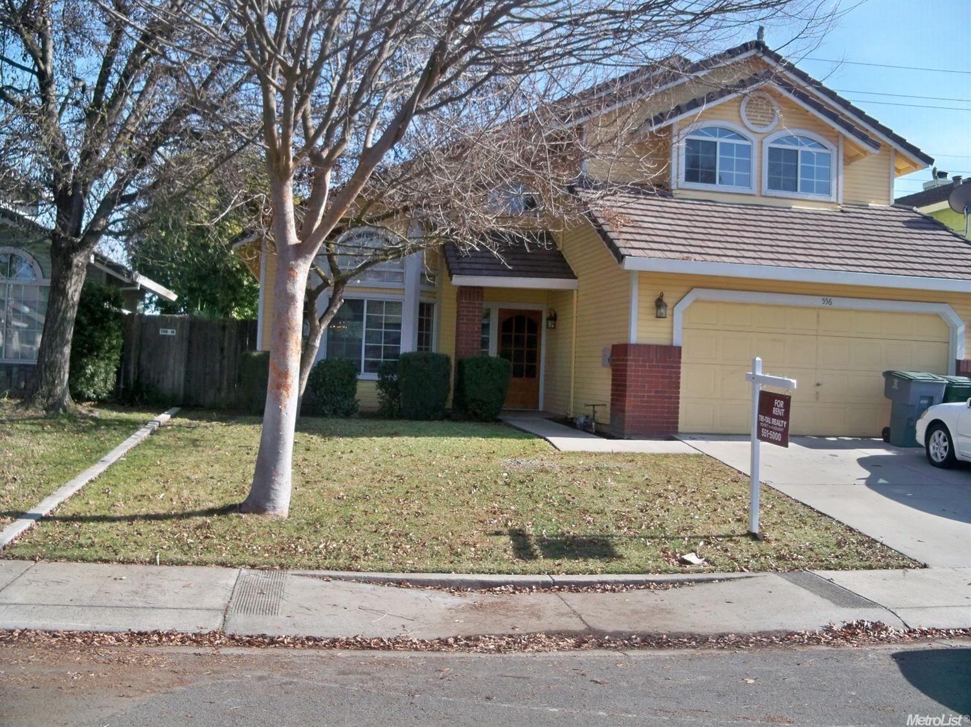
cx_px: 486
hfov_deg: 52.6
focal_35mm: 35
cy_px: 364
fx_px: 981
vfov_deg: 40.7
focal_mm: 6.2
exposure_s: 1/500
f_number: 3.5
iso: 80
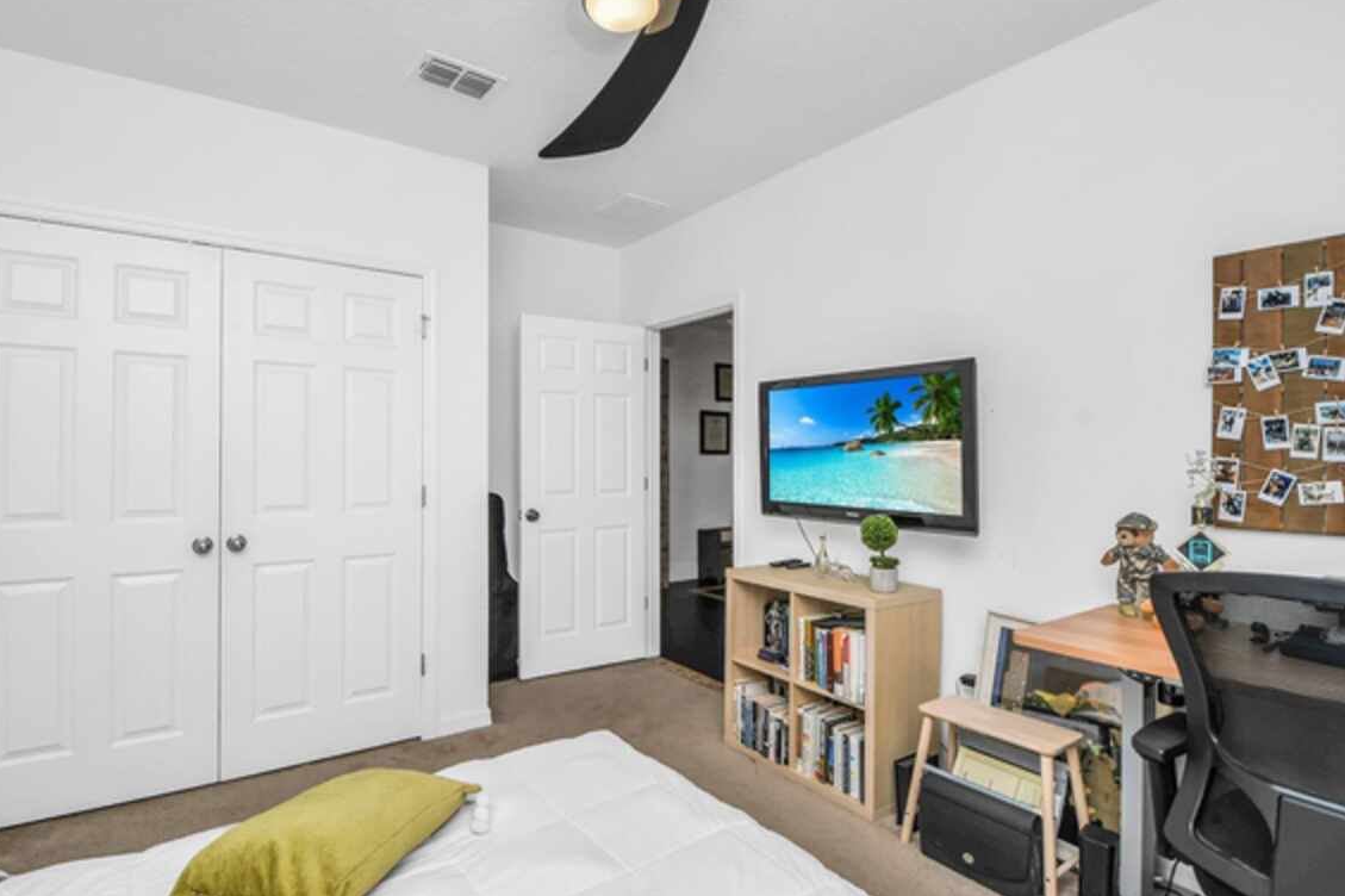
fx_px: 635
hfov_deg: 93.3
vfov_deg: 70.4
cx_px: 660
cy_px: 472
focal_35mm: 17
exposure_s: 1/100
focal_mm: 10
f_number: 7.1
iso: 100
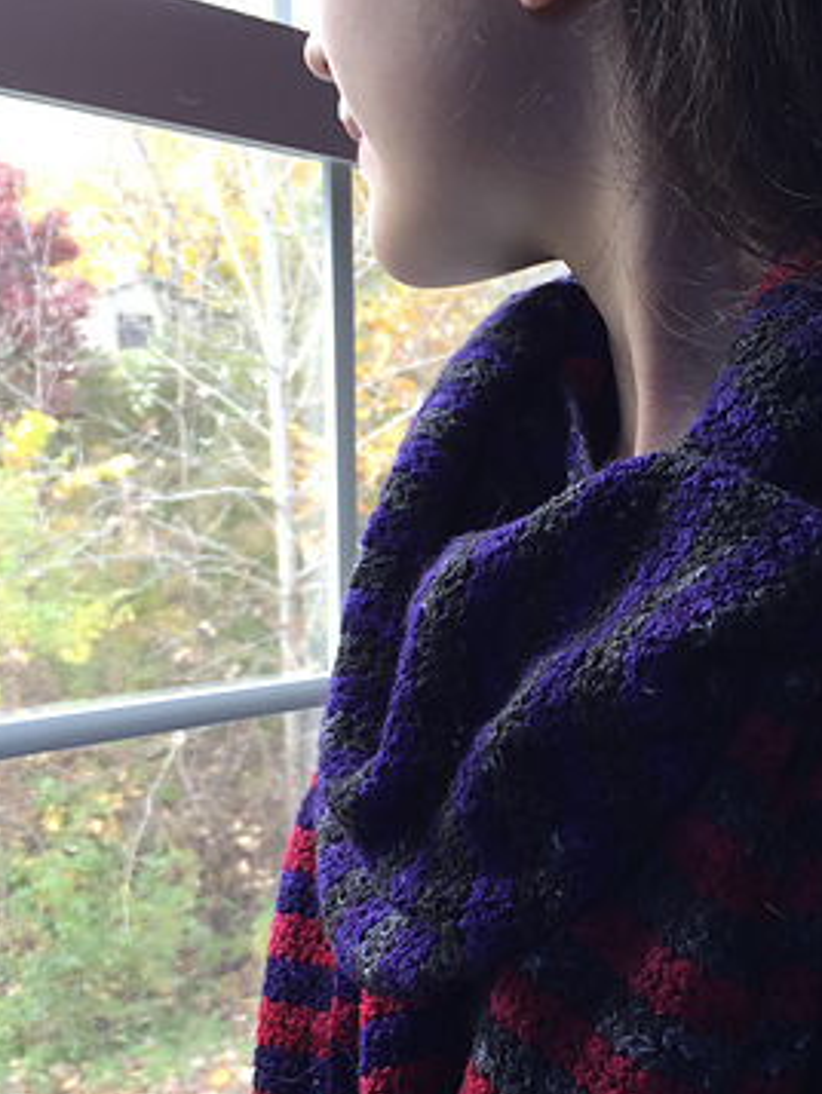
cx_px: 564
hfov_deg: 27.8
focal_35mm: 52
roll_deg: +0.0
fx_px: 1645
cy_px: 824
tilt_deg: -12.8
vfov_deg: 35.9
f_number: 2.2
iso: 32
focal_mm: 4.15
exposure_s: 1/40
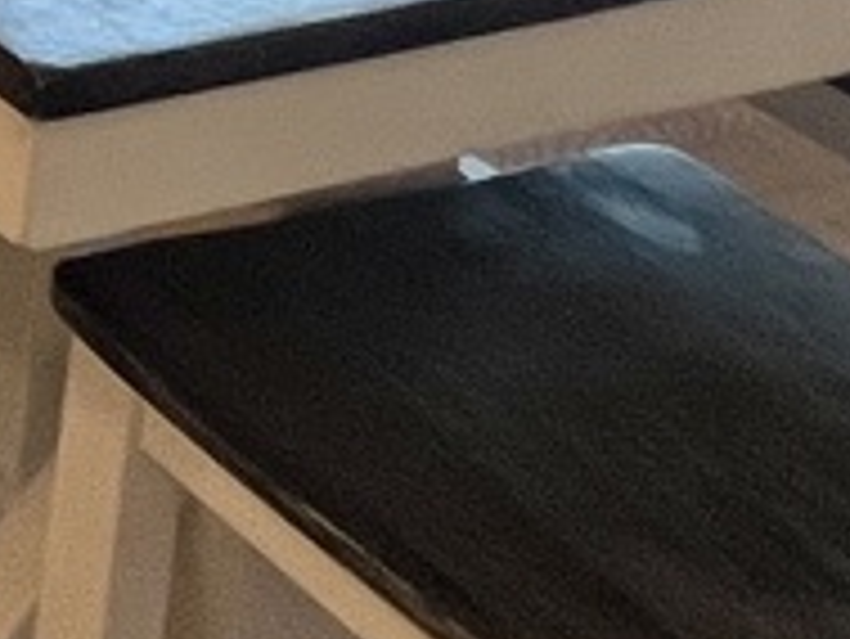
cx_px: -1210
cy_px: -1094
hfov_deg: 13.8
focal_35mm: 99
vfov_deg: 11.3
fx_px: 2433
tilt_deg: -9.6
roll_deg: -2.3
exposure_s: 1/120
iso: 125
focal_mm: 1.57
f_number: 1.8
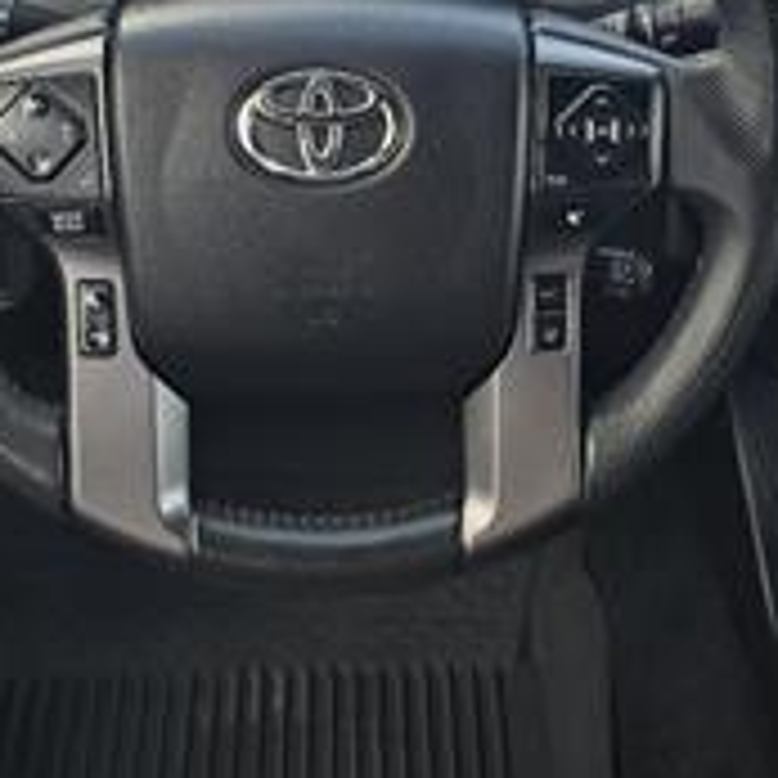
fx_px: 1907
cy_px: 283
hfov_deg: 23.1
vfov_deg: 23.0
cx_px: 409
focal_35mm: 75
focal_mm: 6.3
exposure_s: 1/182
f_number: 1.7
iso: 32
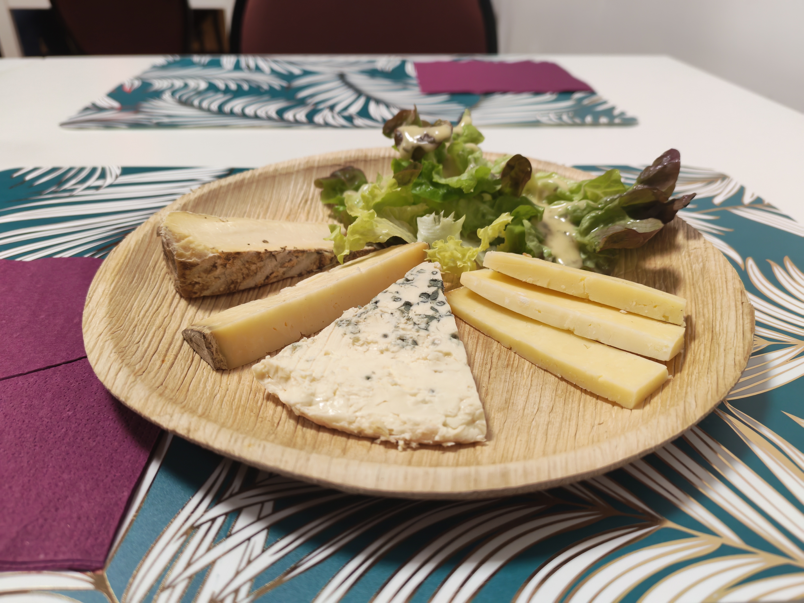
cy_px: 302
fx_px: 627
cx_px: 402
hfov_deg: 65.3
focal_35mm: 27
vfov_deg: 51.4
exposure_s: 1/100
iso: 1250
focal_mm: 6.12
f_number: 1.9
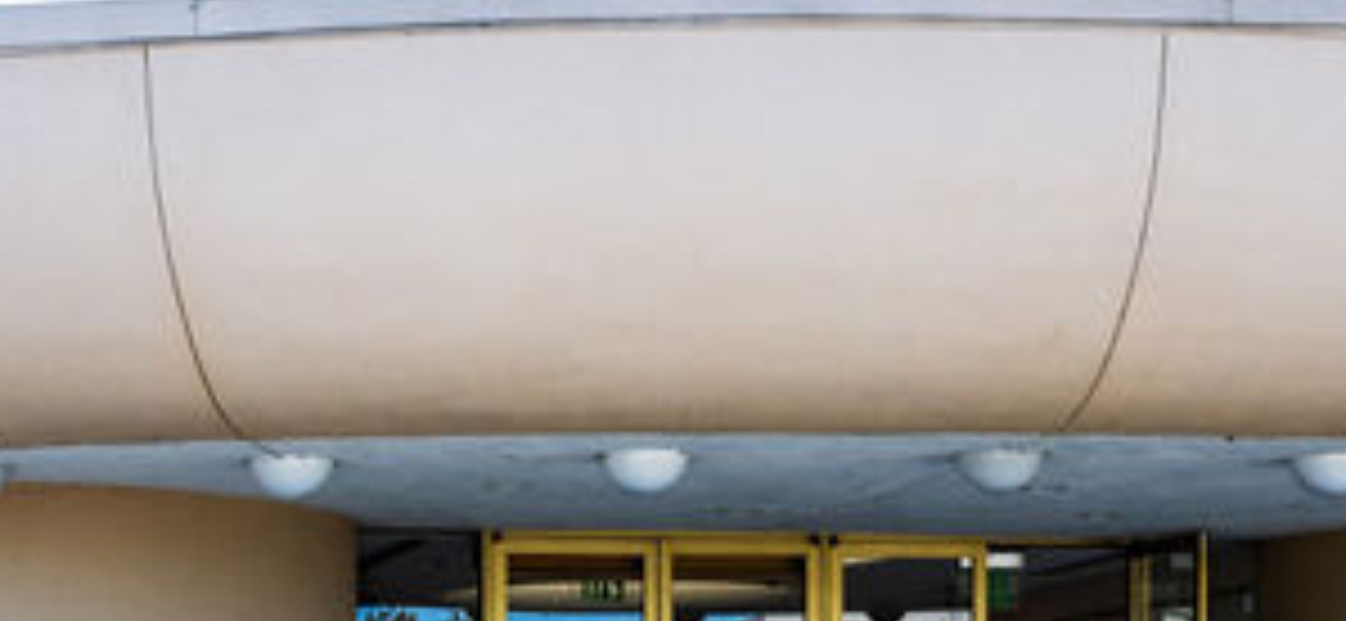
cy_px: 1053
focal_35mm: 90
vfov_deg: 10.9
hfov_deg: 24.6
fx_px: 3083
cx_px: 513
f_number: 10
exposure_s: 1/500
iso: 1000
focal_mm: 24
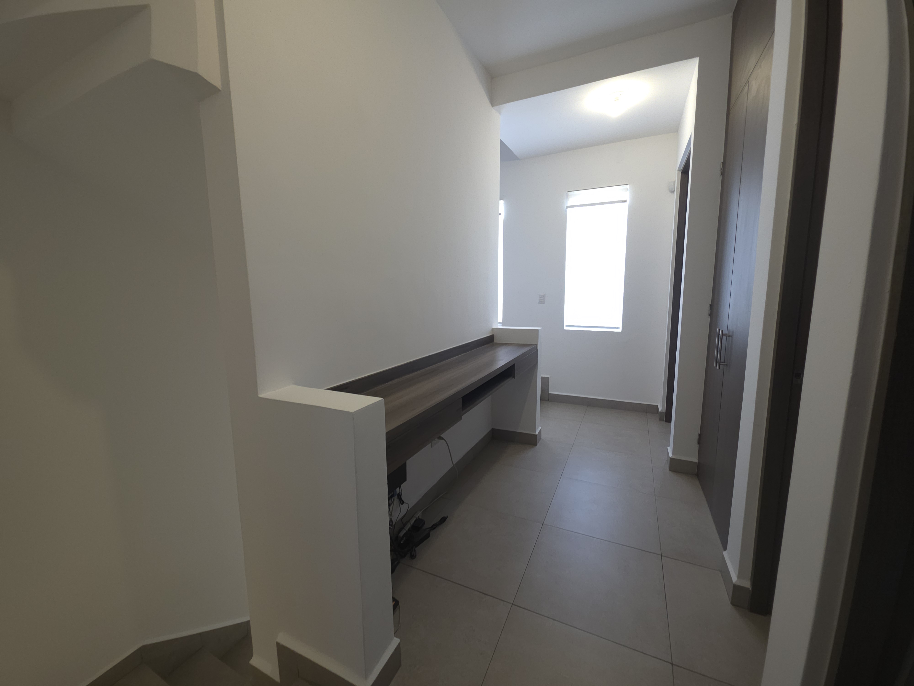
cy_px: 343
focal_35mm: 13
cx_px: 457
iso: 100
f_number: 1.9
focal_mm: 2.2
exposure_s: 1/30
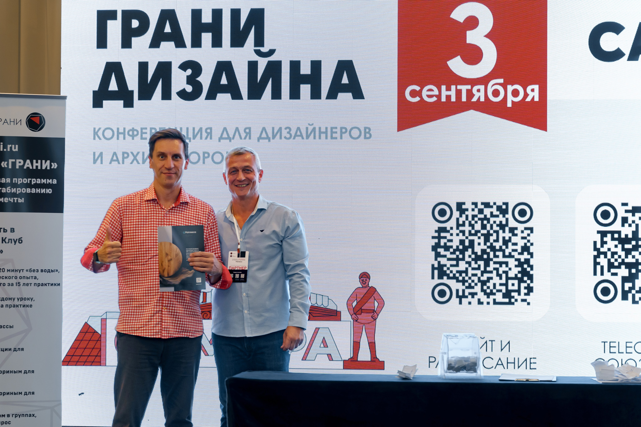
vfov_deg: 16.5
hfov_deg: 24.5
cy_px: 213
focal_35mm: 83
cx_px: 320
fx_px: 1478
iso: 1000
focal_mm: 83
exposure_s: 1/125
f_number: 4
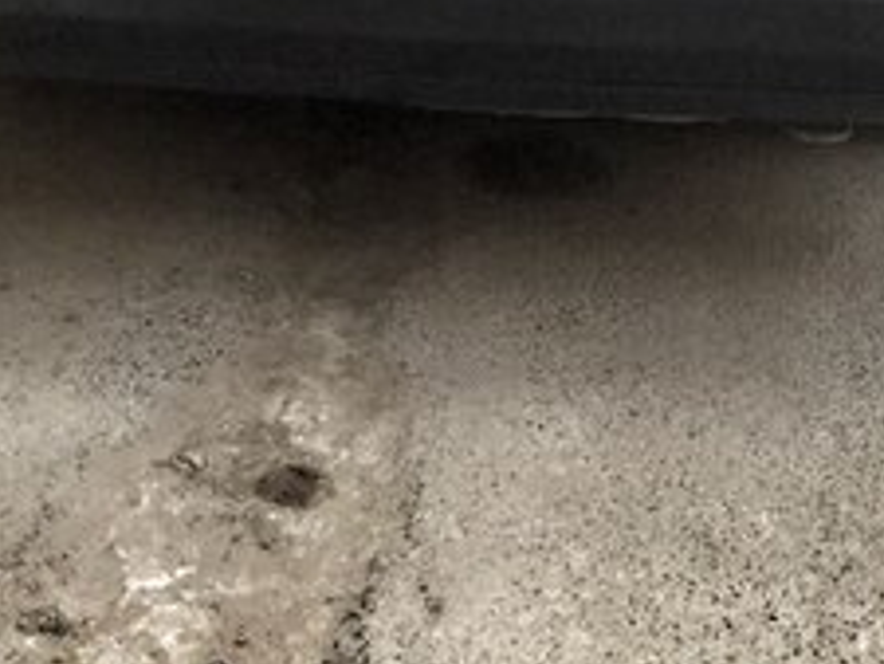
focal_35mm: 85
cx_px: 719
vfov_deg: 16.2
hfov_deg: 22.7
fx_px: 2172
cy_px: -269
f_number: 2.2
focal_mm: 4.15
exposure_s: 1/338
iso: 32
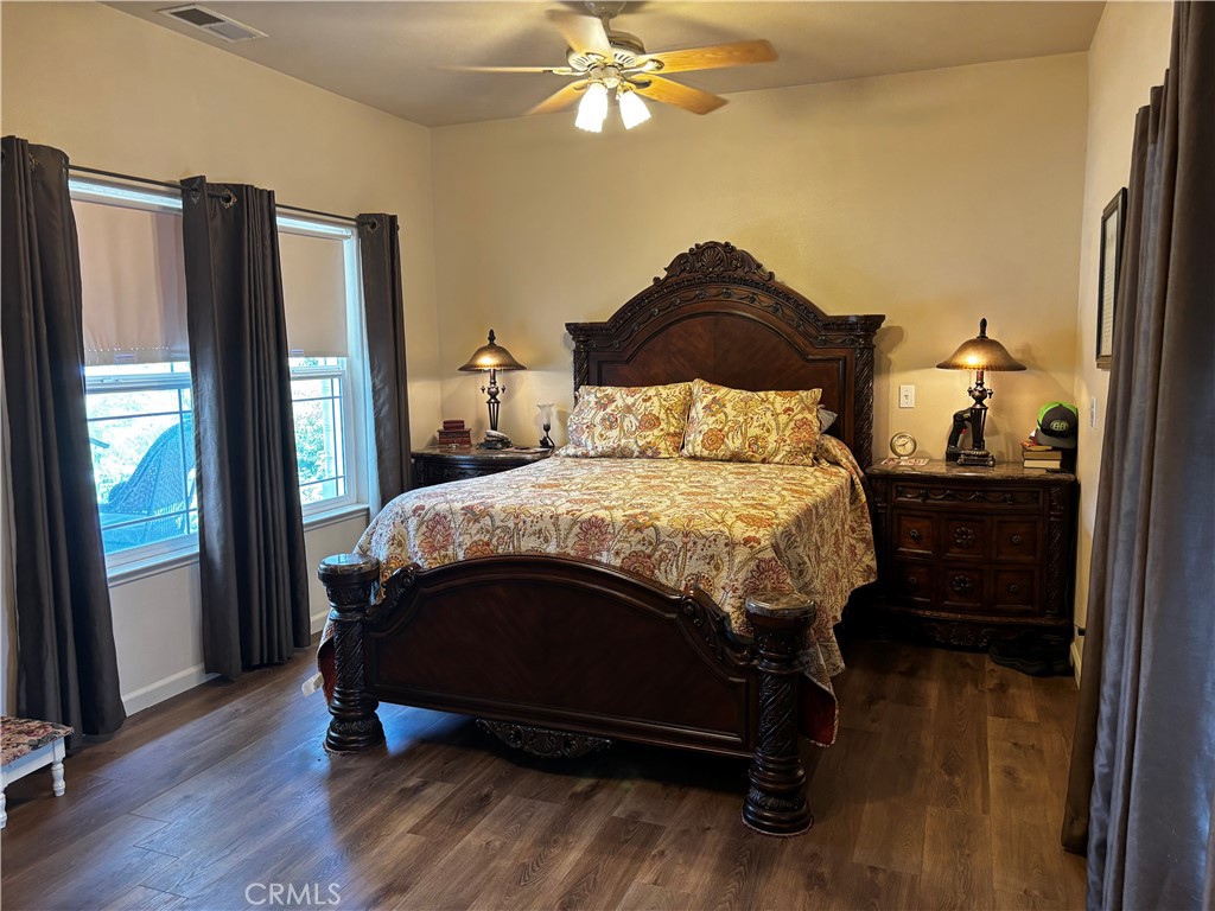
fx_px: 913
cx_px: 608
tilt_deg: -4.3
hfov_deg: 67.3
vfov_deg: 53.1
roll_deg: +1.5
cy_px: 456
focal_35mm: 26
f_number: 1.6
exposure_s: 1/60
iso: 200
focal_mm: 5.96
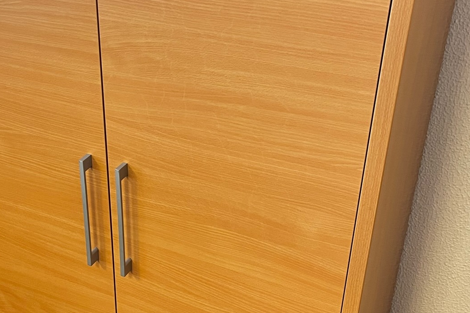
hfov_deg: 37.0
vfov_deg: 25.5
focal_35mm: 53
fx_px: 692
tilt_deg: -32.3
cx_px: 149
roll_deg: +2.4
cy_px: 192
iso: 250
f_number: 1.6
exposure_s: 1/50
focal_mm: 5.1
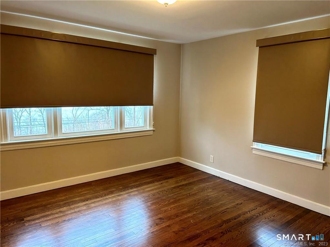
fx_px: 248
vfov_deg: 53.1
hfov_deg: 67.3
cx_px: 165
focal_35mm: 26
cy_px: 124
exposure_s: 1/60
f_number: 1.5
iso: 125
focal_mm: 5.7
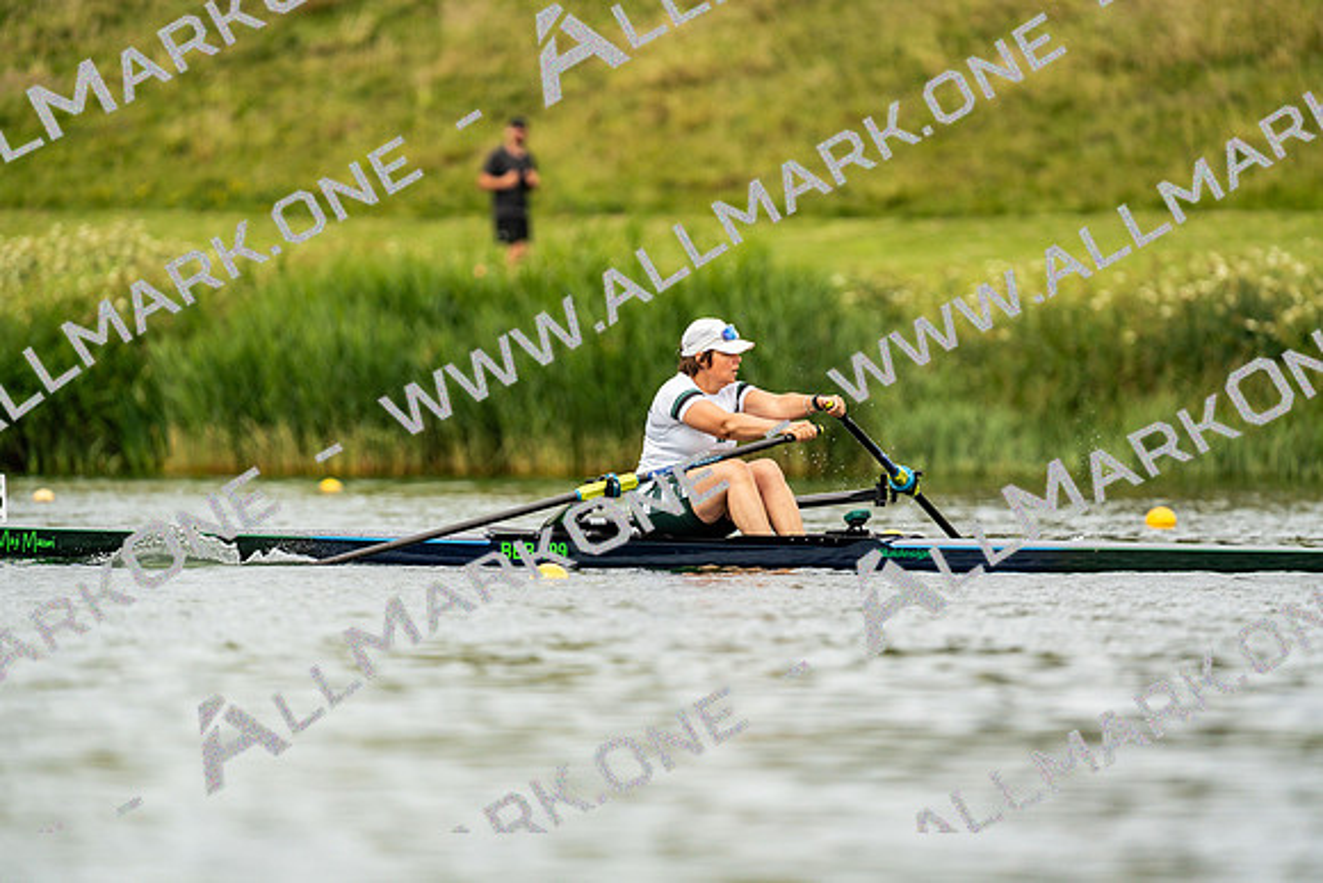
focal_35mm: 600
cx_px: 662
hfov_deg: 3.4
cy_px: 442
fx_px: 22054
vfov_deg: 2.3
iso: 400
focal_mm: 600
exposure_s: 1/2000
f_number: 6.3
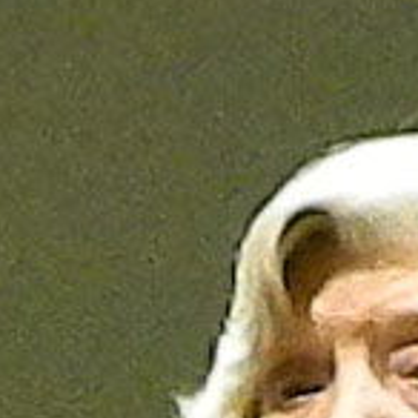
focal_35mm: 2447
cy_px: 490
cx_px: 447
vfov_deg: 0.7
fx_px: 33430
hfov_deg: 0.7
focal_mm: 71.2
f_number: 5.7
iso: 1600
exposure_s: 1/60
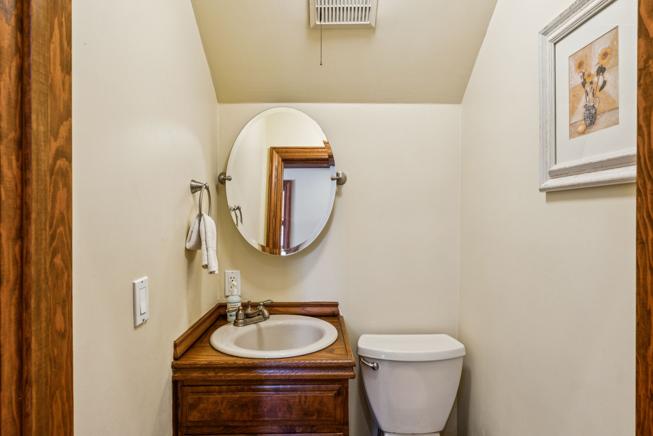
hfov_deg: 82.6
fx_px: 372
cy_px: 218
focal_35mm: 20
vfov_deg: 60.7
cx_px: 326
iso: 100
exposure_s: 2.5
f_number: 13
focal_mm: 20.5
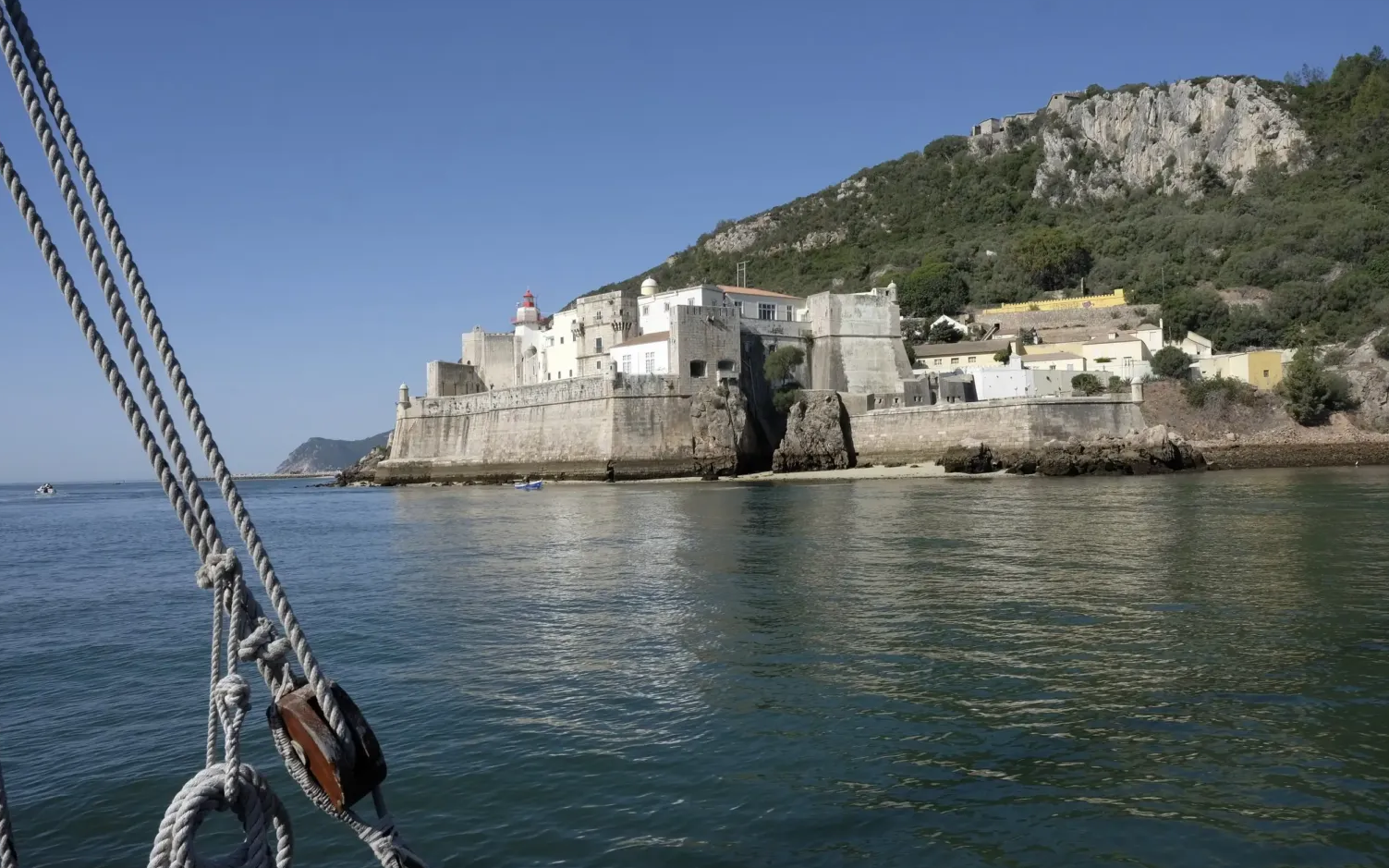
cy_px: 430
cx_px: 688
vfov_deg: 49.3
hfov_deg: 72.6
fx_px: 946
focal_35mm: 25
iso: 200
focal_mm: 16
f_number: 13
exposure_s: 1/180
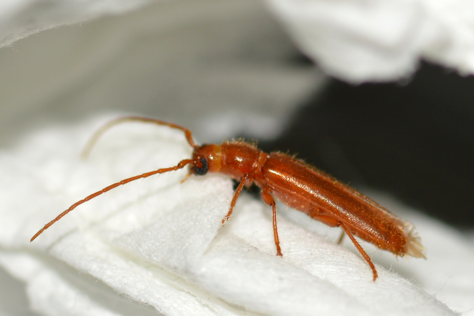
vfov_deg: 9.1
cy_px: 158
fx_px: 1974
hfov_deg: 13.7
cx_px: 237
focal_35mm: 150
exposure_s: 1/200
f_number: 13
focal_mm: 100
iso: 100
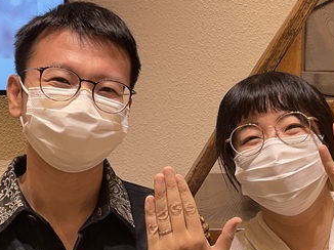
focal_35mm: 40
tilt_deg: -8.2
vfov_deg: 35.8
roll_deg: -0.1
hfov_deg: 46.5
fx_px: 386
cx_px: 202
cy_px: 150
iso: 32
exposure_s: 1/100
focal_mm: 3
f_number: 1.8
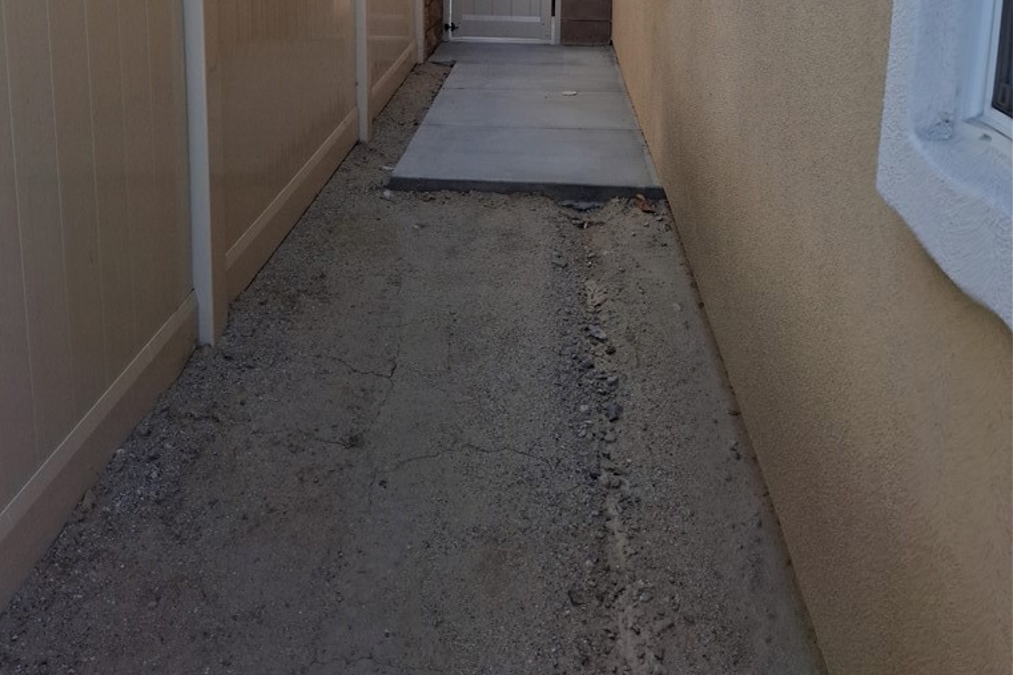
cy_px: 79
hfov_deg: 54.4
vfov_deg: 35.8
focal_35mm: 35
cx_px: 503
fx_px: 985
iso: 32
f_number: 1.8
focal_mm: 4.69
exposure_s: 1/617
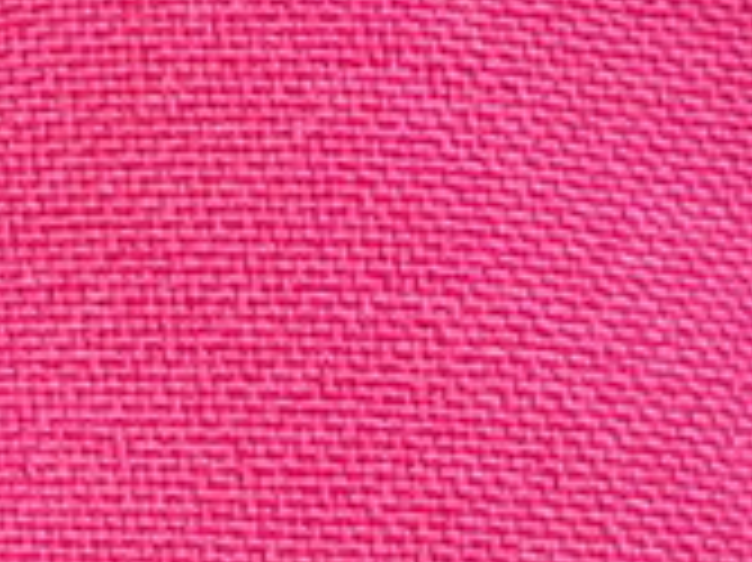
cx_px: -1445
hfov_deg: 9.1
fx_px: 3908
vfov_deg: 8.2
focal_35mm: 180
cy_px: 166
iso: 125
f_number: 3.3
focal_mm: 4.1
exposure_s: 1/60
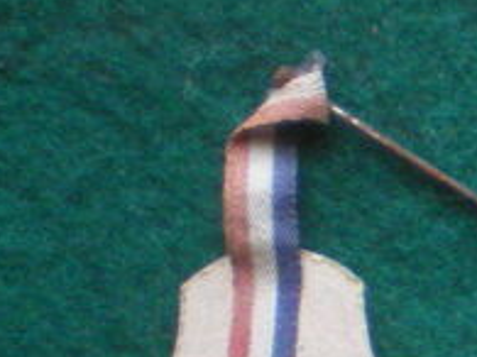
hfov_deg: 9.1
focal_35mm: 195
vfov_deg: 7.2
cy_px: 851
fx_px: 2685
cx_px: 1172
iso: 400
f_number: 3.1
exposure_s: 1/30
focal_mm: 6.3
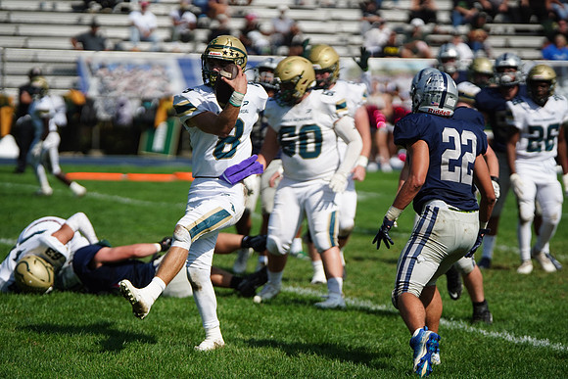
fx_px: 3488
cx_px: 284
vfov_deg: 6.2
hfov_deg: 9.3
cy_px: 190
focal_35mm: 221
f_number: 2.8
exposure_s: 1/8000
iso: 400
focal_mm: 221
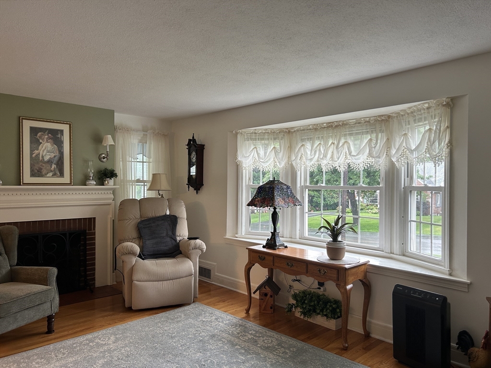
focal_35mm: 26
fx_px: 369
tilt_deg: +0.2
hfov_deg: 67.3
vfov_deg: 53.1
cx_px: 246
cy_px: 184
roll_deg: -0.3
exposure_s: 1/60
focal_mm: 5.7
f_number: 1.5
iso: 80
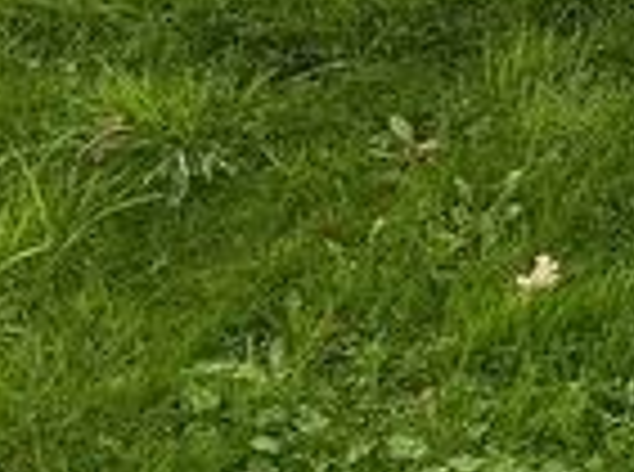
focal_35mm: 148
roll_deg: -1.6
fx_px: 2704
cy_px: -139
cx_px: 1614
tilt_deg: -1.7
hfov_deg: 10.9
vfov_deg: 9.8
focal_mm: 5.7
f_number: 1.5
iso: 50
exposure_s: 1/791
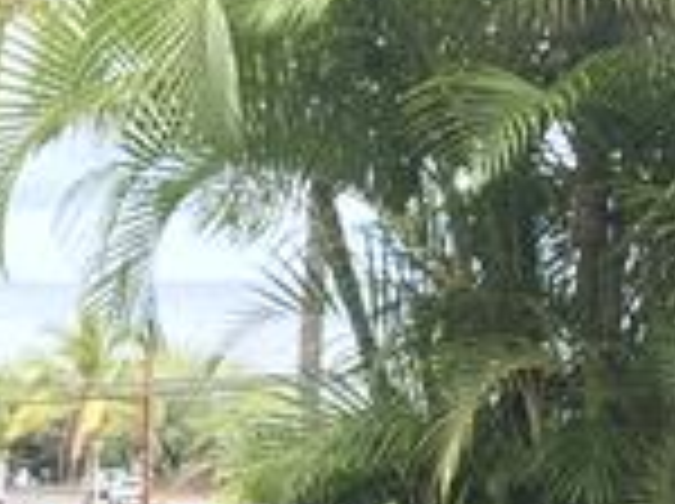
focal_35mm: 116
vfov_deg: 12.0
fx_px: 2258
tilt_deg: -14.5
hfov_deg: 16.1
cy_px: 830
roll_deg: +0.8
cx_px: -216
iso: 20
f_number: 1.8
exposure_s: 1/338
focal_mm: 3.99
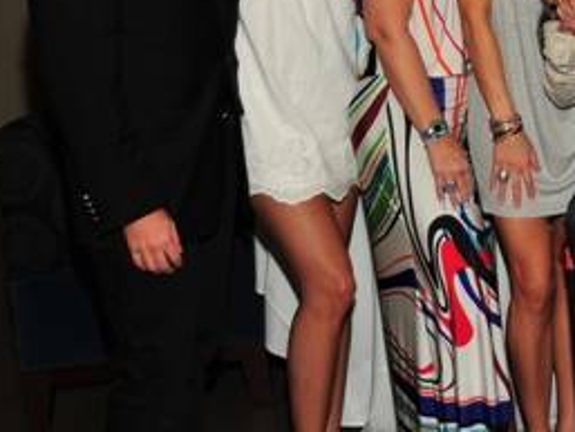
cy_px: -22
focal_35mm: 91
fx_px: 1512
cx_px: 629
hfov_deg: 20.5
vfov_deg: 15.9
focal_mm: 38
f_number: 5
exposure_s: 1/60
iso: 200
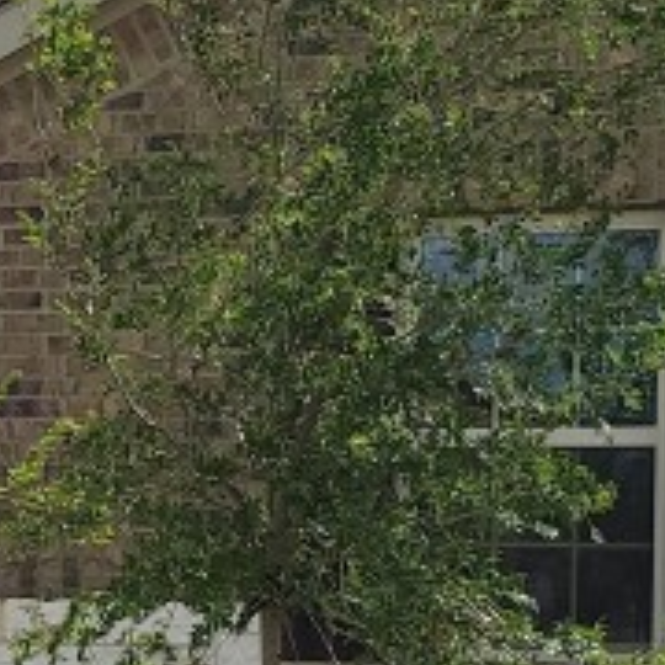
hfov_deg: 13.0
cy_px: 610
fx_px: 2847
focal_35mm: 131
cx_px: -111
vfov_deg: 13.2
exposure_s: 1/1565
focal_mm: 4.3
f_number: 2.4
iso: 50
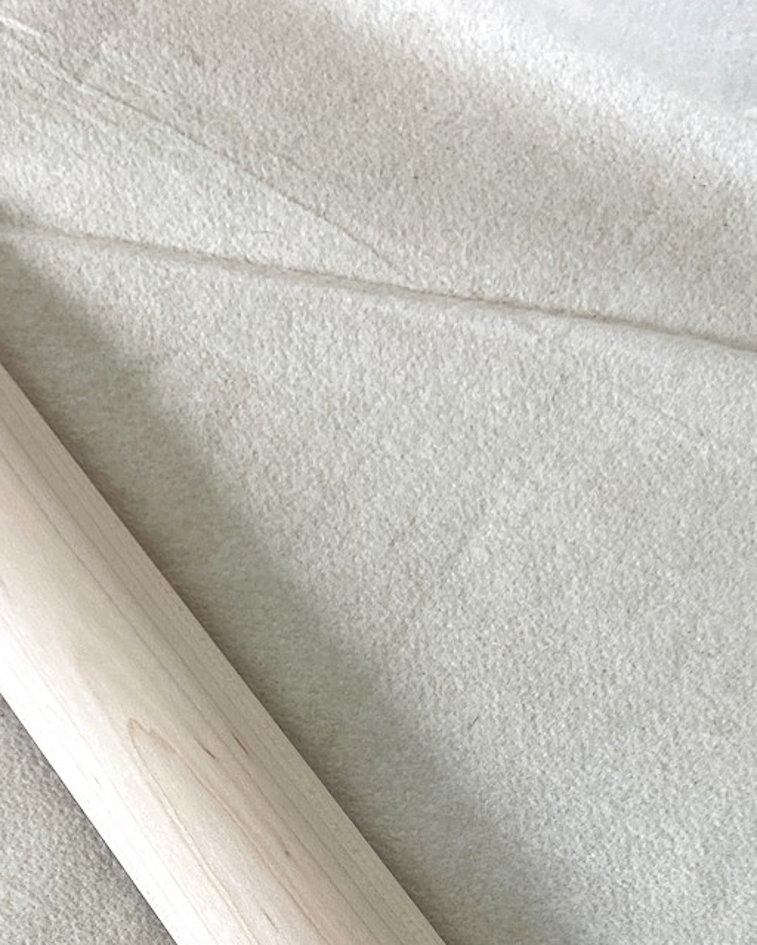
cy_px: 1034
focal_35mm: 56
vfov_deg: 30.2
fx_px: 1567
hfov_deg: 27.2
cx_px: 410
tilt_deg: -79.3
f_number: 1.8
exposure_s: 1/120
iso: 64
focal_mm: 4.25
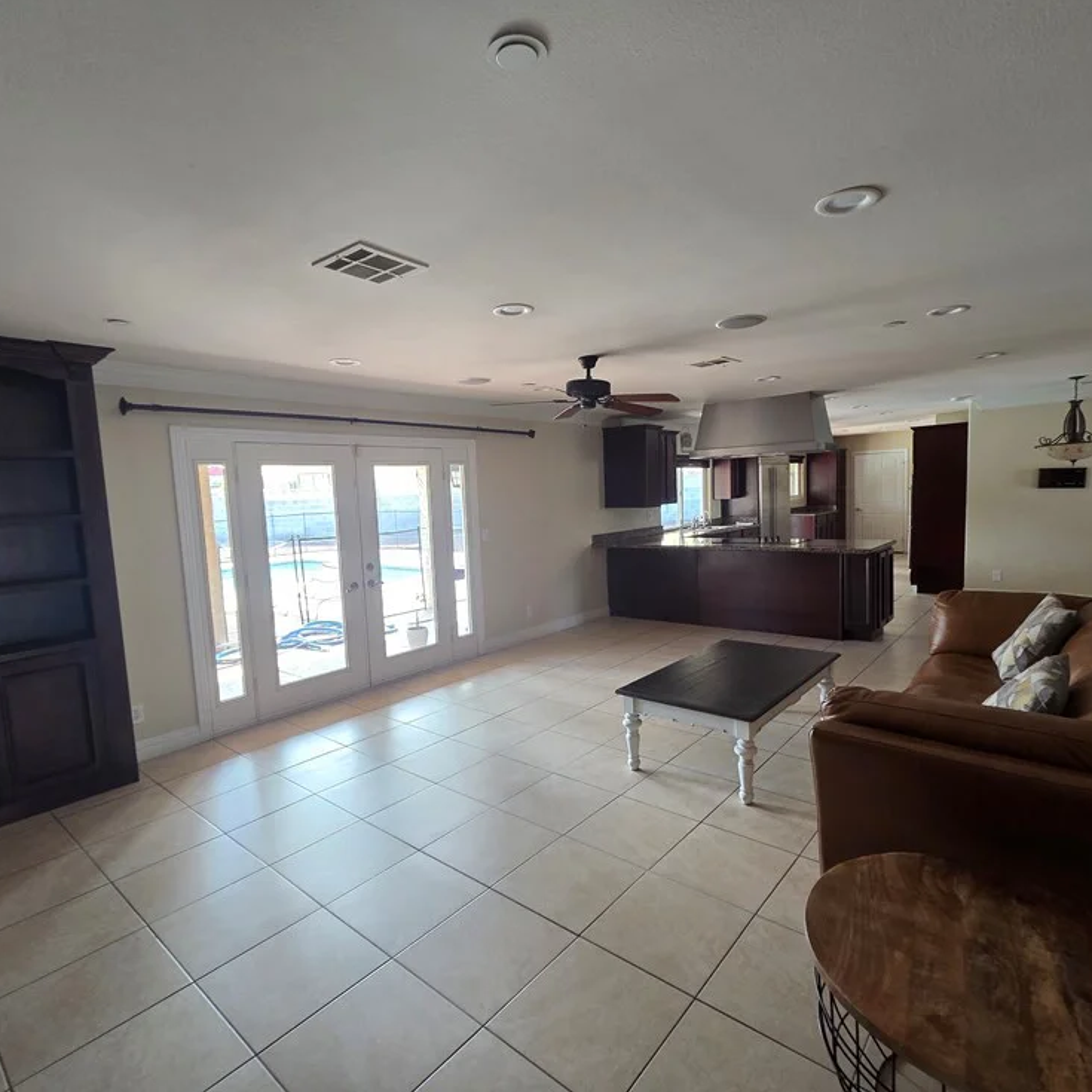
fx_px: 571
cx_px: 584
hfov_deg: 87.3
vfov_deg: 87.4
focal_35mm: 16
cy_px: 545
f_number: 2.2
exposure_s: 1/60
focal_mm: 2.2
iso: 200
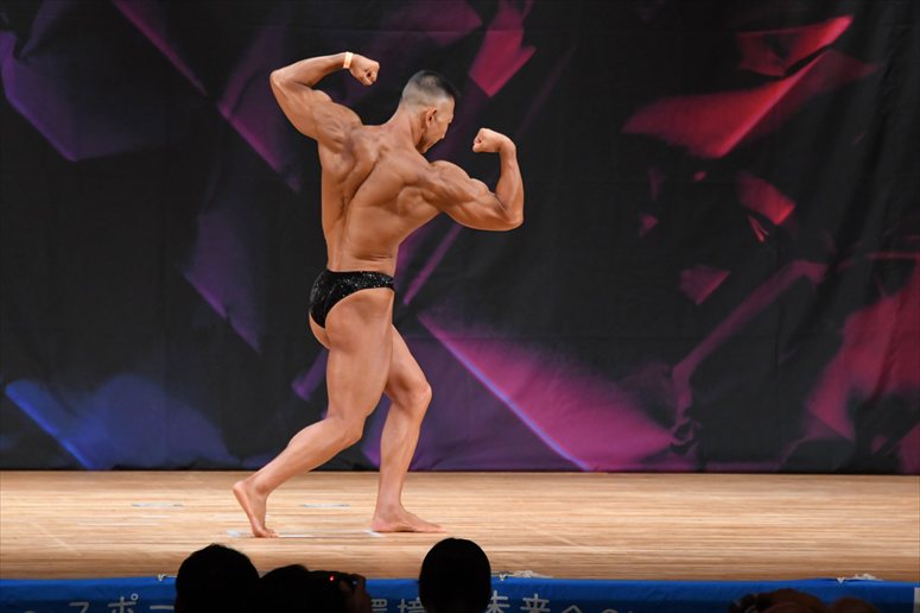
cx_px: 460
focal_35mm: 270
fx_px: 6897
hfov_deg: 7.6
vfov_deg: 5.1
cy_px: 306
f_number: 5.6
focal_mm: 180
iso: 3200
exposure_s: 1/400
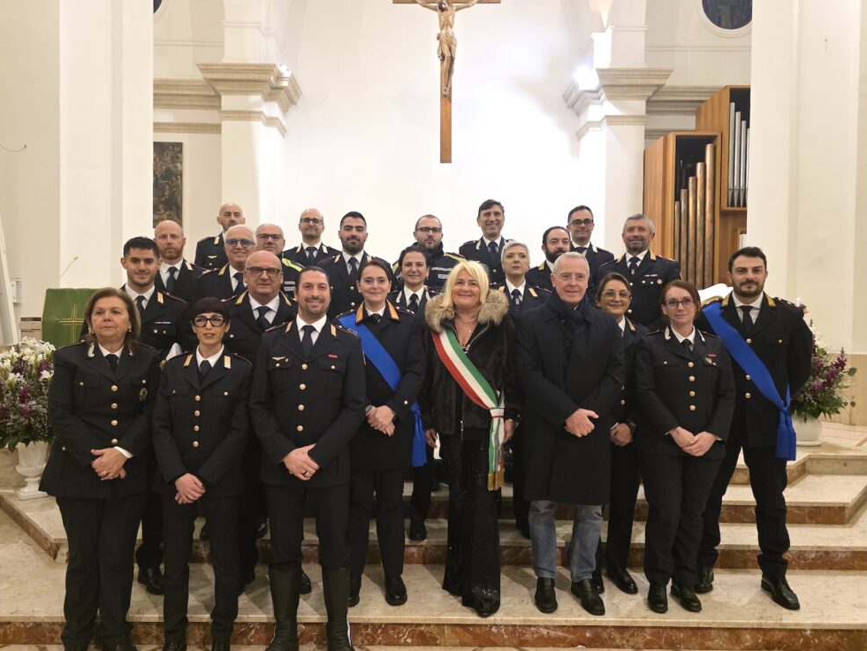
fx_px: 601
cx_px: 415
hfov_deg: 71.6
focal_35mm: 24
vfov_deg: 56.8
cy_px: 339
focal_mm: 6.3
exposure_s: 1/100
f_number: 1.7
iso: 800
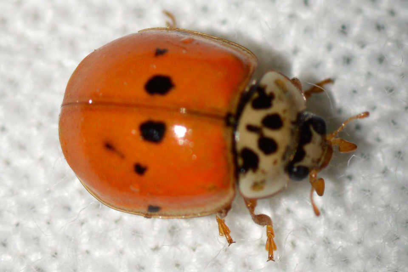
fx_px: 1700
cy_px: 136
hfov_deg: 13.7
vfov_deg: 9.1
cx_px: 204
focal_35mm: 150
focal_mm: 100
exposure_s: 1/200
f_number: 20
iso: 100
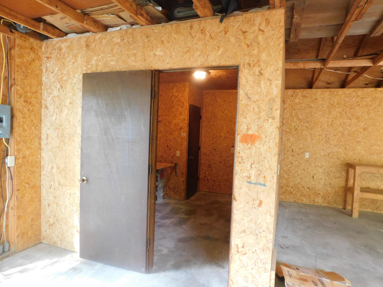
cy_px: 144
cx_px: 192
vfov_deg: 58.9
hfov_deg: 73.9
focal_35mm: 23
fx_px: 254
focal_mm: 4
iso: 400
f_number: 3
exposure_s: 1/30
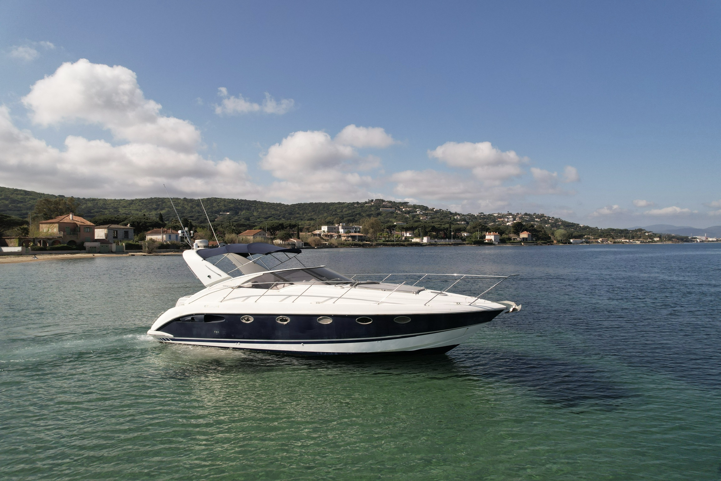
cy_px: 240
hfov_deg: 78.6
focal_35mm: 22
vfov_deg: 57.2
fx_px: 441
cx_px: 360
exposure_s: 1/90
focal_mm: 8.38
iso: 130
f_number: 2.8
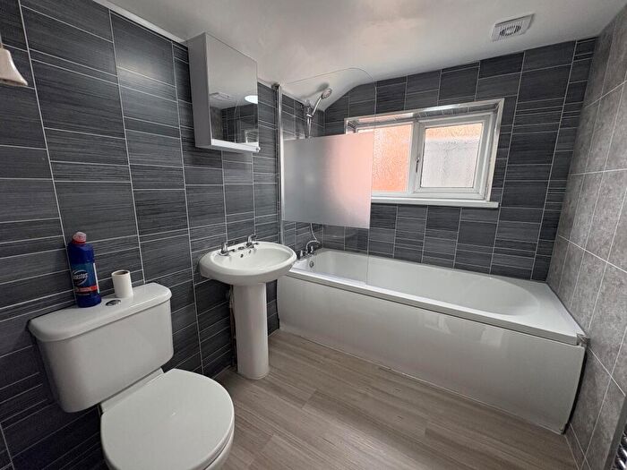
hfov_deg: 102.1
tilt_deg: -11.4
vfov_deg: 85.7
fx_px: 254
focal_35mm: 14
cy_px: 235
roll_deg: +1.2
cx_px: 314
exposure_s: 1/105
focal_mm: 2.22
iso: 125
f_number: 2.2
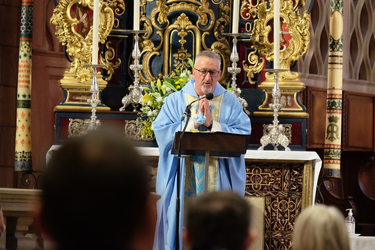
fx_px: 3125
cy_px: 125
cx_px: 188
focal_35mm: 300
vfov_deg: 4.6
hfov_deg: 6.9
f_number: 4.8
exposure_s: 1/27
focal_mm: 200
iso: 3200
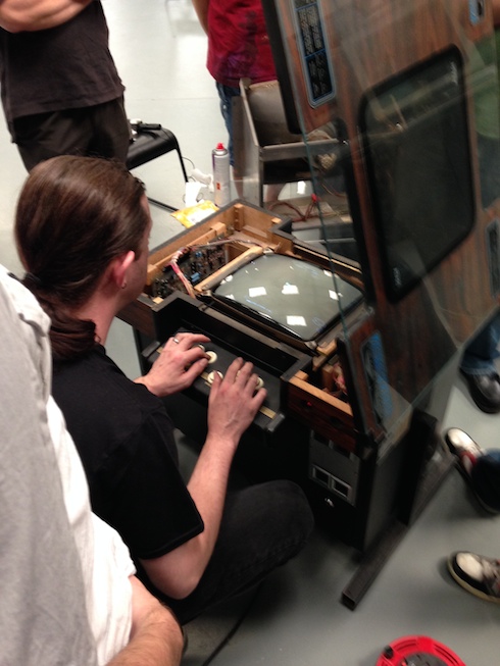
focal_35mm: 33
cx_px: 250
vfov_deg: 55.3
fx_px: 635
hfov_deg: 43.0
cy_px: 333
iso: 125
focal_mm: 4.12
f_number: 2.4
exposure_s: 1/20
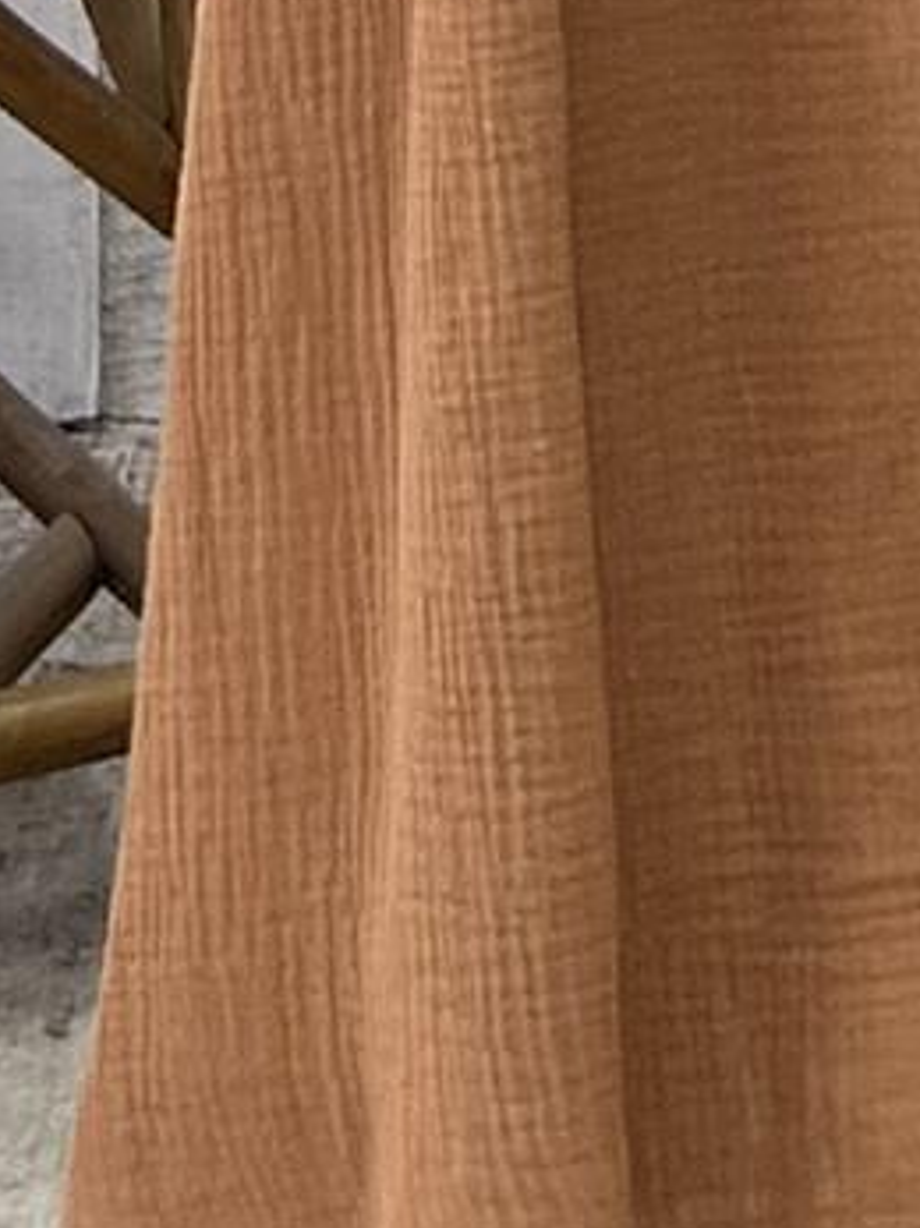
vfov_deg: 12.1
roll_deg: +0.5
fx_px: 5248
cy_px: -1088
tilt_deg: -3.6
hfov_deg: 9.8
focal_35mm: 148
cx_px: 1166
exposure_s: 1/422
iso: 50
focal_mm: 5.7
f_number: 1.5
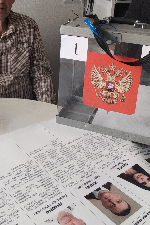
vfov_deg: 34.6
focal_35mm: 56
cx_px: 45
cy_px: 48
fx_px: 350
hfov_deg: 24.0
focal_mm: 4.75
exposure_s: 1/50
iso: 259
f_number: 1.8
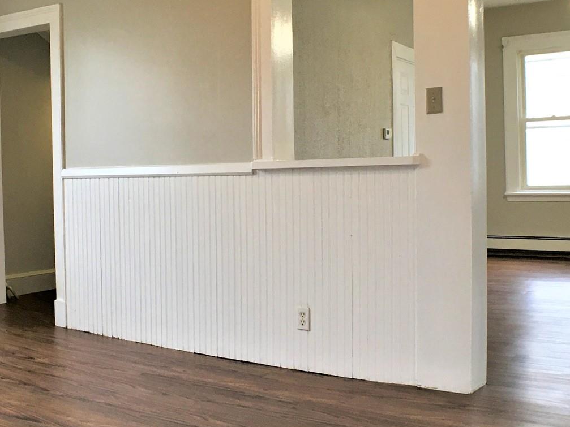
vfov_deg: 24.8
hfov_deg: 32.7
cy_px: 204
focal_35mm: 59
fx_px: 971
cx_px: 262
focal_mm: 4.15
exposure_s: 1/30
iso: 40
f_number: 2.2
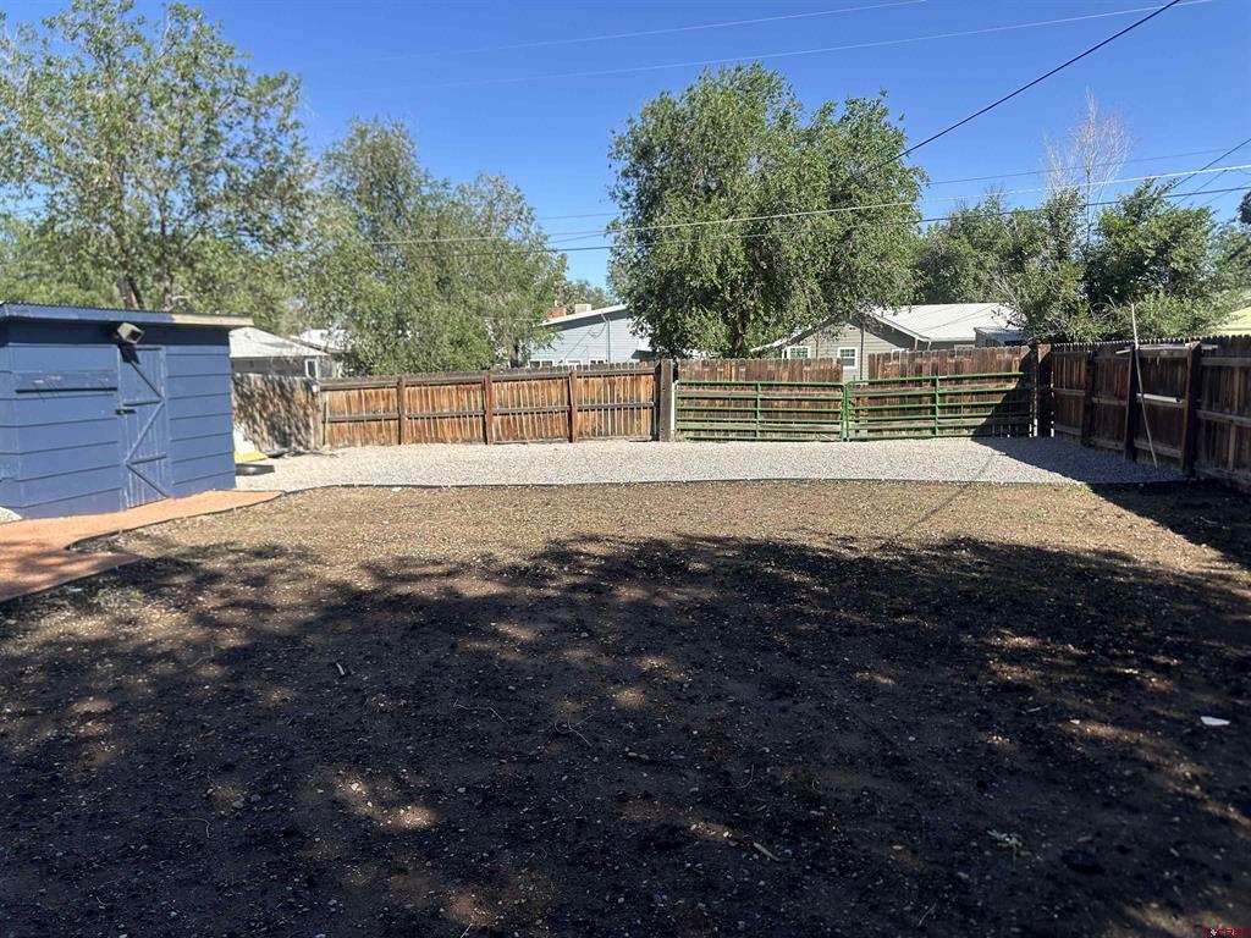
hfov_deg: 71.6
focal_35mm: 24
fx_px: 867
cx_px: 626
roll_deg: +0.1
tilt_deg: -7.8
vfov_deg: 56.8
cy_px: 469
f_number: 1.78
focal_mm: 6.86
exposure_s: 1/2353
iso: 80
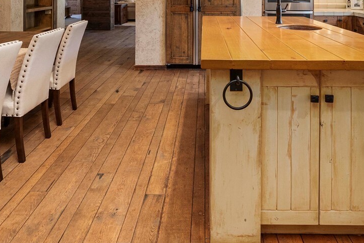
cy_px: -10
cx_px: 202
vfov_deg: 39.8
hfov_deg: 65.3
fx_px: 283
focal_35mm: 28
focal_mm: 12
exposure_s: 1/60
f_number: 5.6
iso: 250
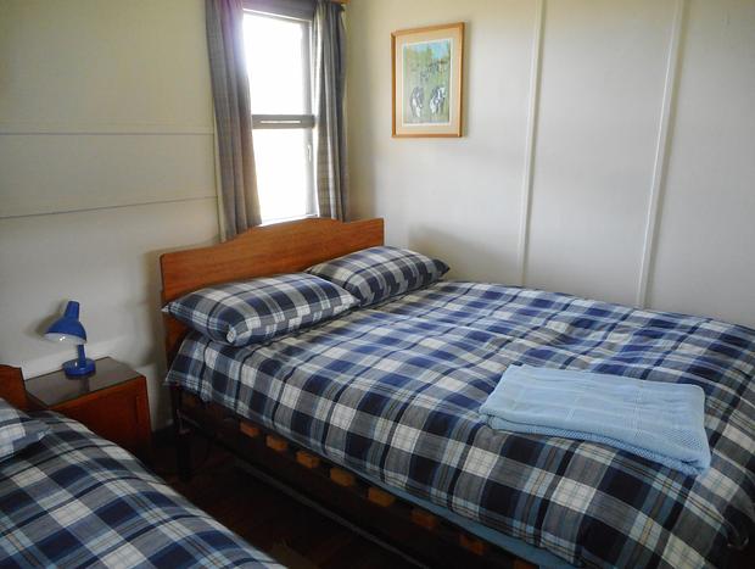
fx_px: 546
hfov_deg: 69.3
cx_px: 378
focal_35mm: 25
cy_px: 284
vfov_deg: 55.0
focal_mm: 4.5
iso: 400
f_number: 3.7
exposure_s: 1/30
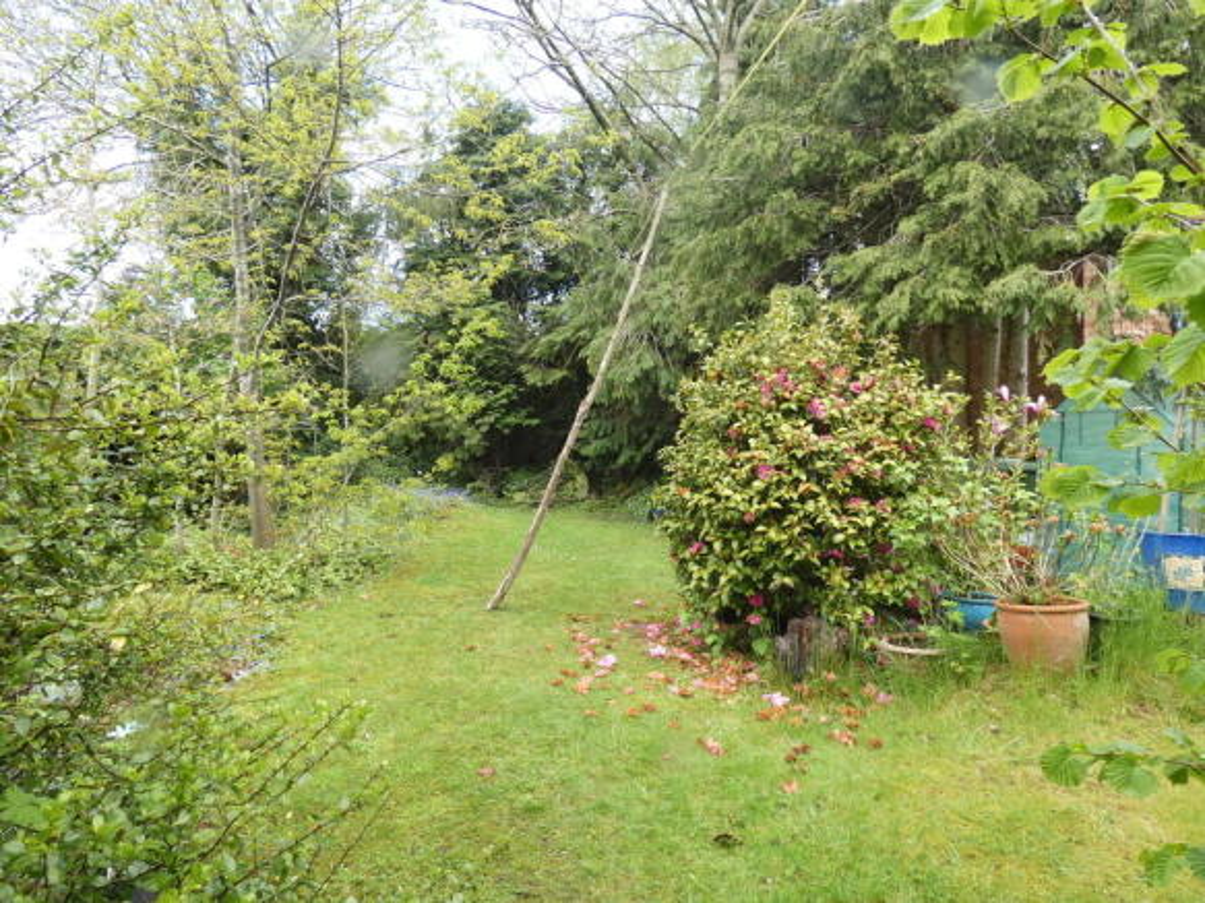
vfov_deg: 66.0
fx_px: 696
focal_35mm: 20
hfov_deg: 81.8
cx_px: 602
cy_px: 452
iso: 80
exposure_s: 1/125
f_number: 3.4
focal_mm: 3.6
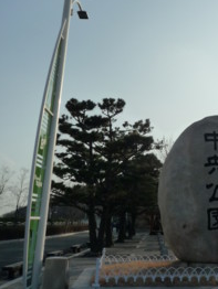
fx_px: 360
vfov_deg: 42.8
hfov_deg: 32.6
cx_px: 177
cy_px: 83
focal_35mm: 43
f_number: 5
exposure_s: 1/800
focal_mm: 4.4
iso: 160
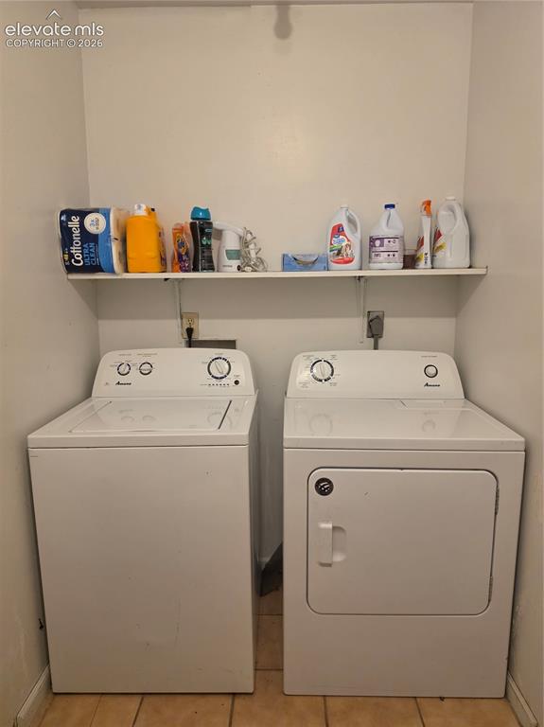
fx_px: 482
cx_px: 272
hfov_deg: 58.8
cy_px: 364
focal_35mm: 23
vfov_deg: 74.0
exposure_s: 1/120
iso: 500
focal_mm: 6.5
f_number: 1.4
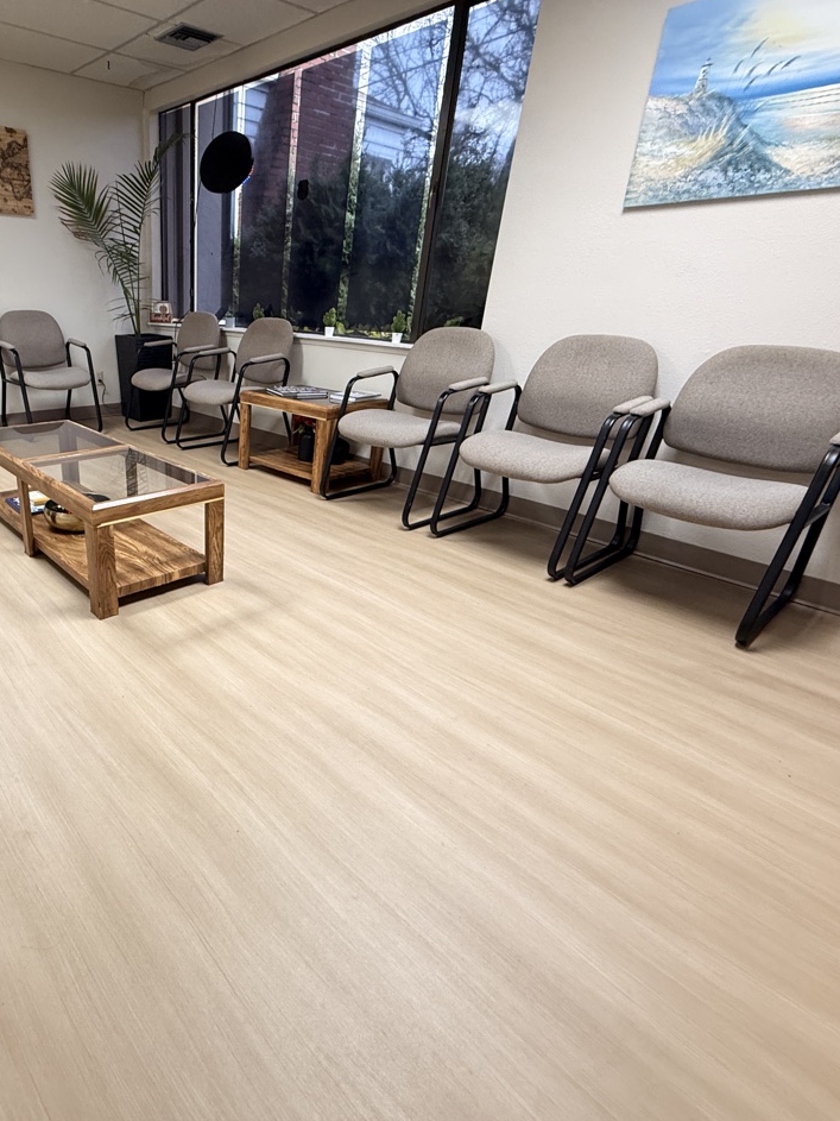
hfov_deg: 65.0
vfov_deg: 84.7
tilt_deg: -23.0
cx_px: 221
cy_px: 562
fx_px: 615
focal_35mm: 19
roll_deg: -1.6
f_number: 2.2
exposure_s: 1/60
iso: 250
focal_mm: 2.22
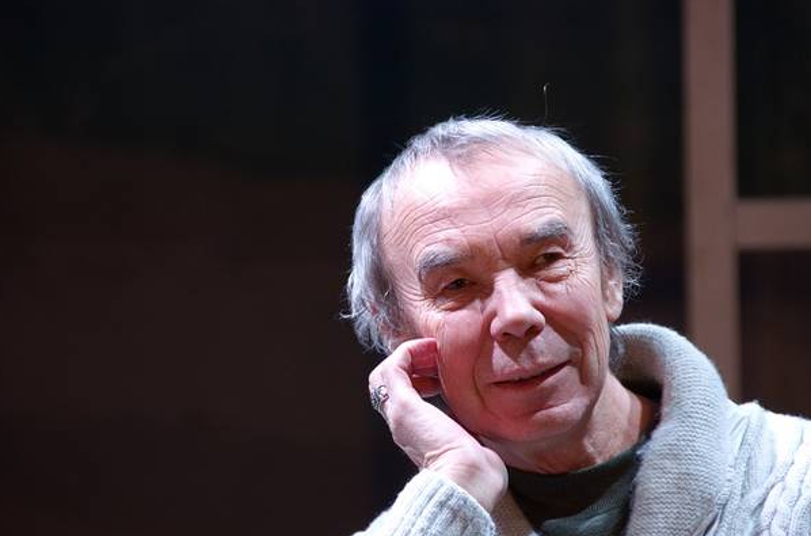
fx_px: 7210
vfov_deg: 4.3
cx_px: 415
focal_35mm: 321
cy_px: 283
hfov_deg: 6.4
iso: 500
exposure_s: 1/50
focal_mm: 200
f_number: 5.6
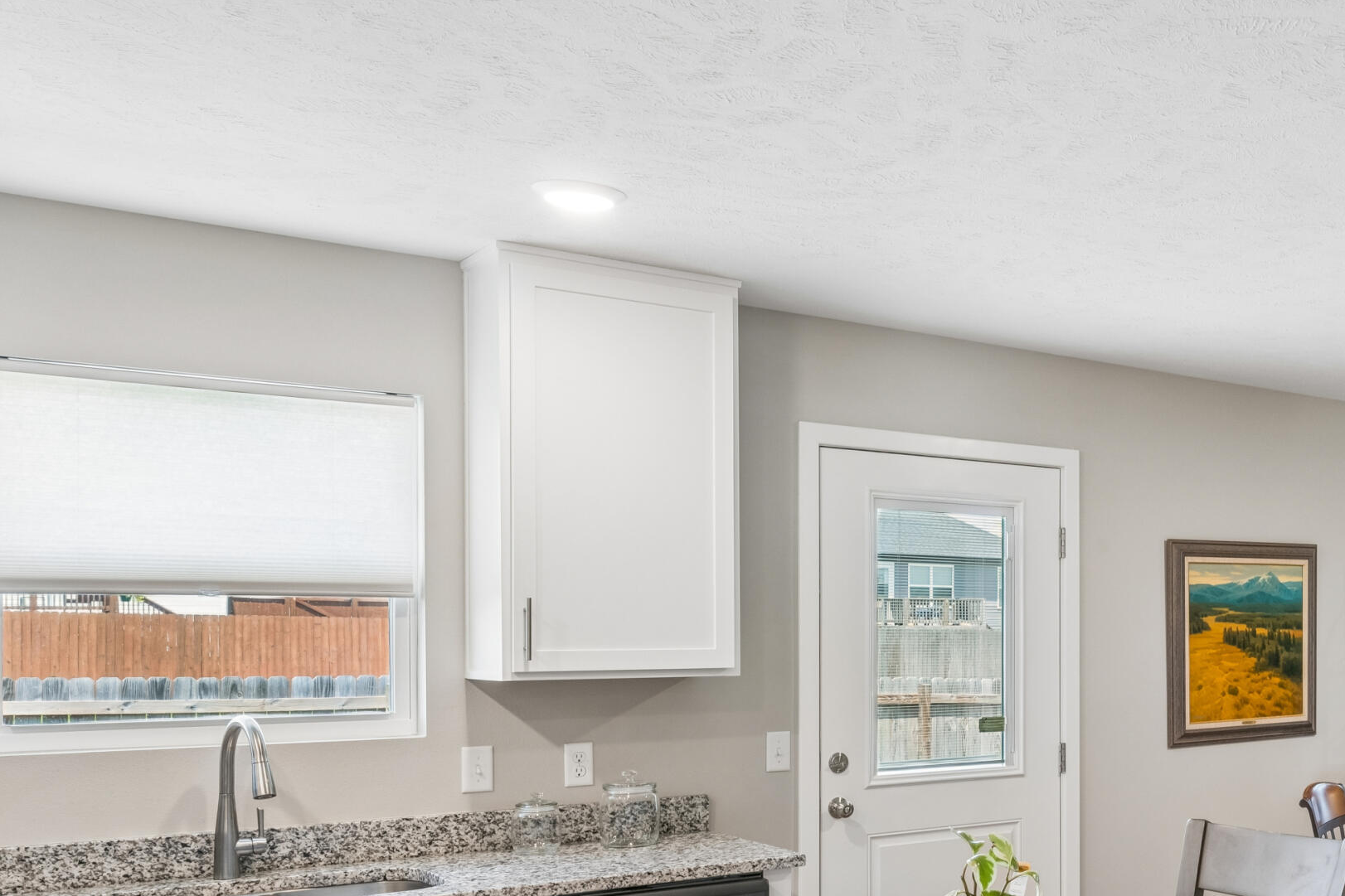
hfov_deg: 45.2
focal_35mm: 38
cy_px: 638
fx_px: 1424
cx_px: 1243
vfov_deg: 34.4
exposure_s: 1/6
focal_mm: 20.6
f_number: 14
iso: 400
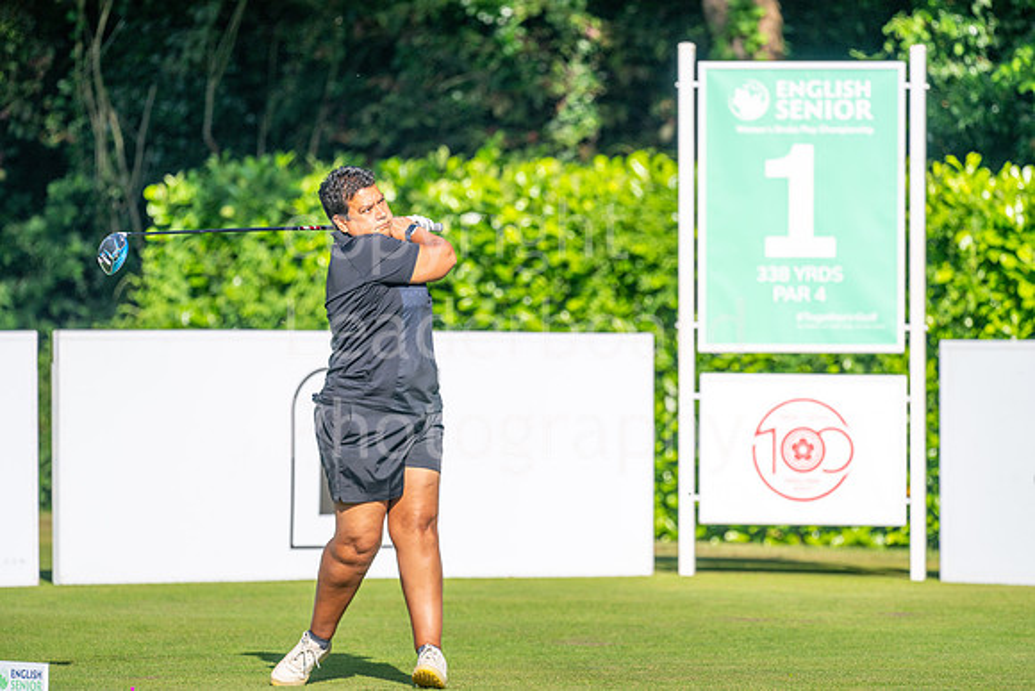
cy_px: 346
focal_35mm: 300
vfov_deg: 4.6
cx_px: 518
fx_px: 8627
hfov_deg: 6.9
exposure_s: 1/2500
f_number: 5
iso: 200
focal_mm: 300
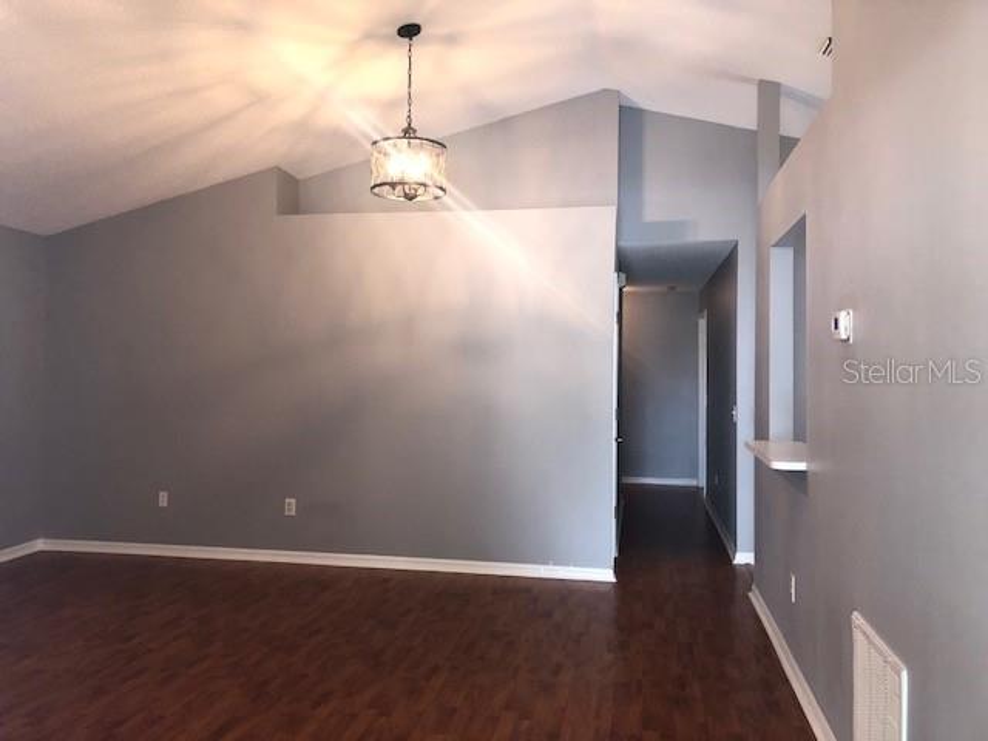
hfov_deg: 63.4
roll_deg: +0.0
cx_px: 494
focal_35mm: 28
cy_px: 370
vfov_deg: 49.7
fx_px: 799
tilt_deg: -2.5
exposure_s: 1/60
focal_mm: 3.99
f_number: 1.8
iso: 80
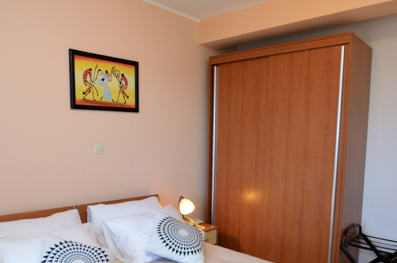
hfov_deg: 65.6
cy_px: 174
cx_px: 192
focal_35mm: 28
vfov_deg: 45.6
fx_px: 308
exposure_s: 1/60
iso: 320
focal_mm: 10
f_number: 4
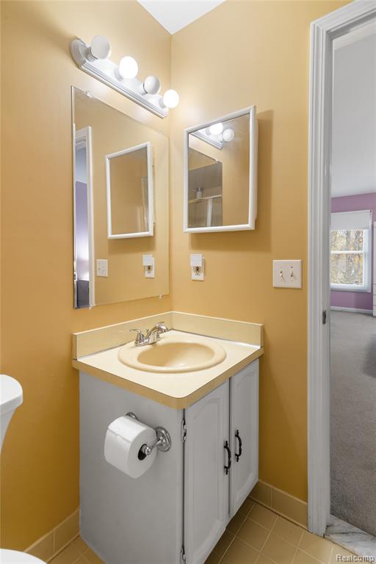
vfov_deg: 93.3
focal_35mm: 17
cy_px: 282
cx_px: 188
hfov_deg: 70.4
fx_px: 266
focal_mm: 17
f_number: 9
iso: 320
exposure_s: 1/2.5
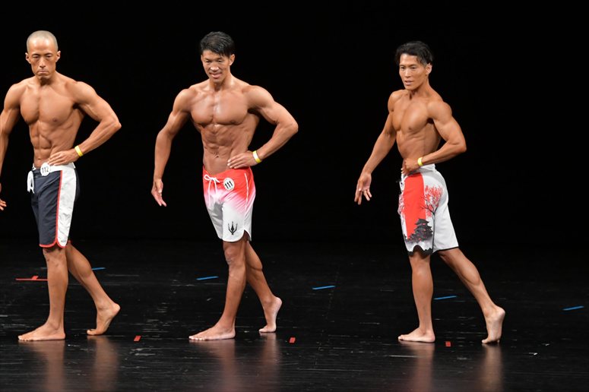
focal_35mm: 255
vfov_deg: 5.4
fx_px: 4170
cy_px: 196
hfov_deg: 8.1
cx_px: 294
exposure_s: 1/400
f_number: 5.6
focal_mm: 170
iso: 3200
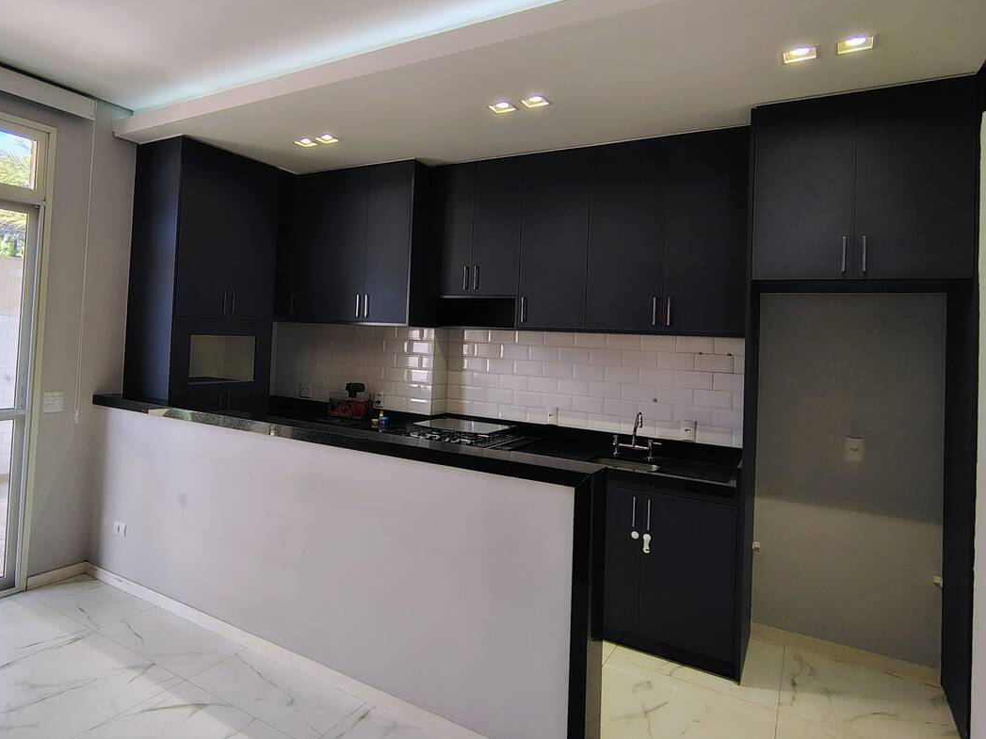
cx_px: 383
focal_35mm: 22
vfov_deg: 60.7
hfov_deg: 75.3
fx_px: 627
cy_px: 311
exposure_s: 1/60
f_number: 2.2
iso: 258
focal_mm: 2.13
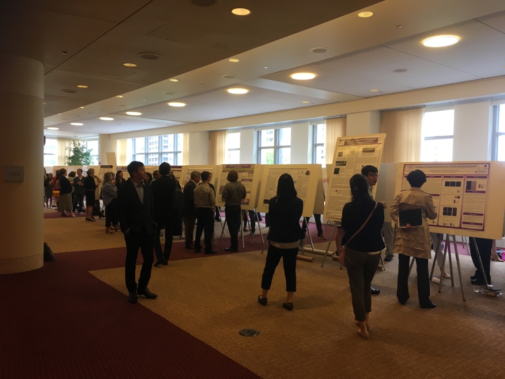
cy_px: 190
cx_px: 252
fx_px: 423
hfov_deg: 61.7
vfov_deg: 48.2
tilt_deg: +0.0
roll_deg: -0.4
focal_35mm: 29
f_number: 2.2
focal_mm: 4.15
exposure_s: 1/30
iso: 32
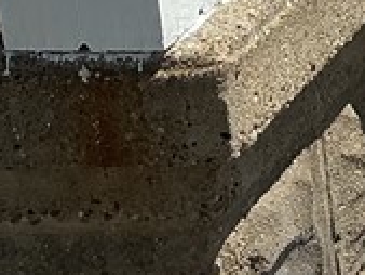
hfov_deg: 9.2
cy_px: -457
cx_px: 1054
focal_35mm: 176
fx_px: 1857
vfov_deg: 7.7
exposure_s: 1/2320
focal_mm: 3
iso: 25
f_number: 1.8
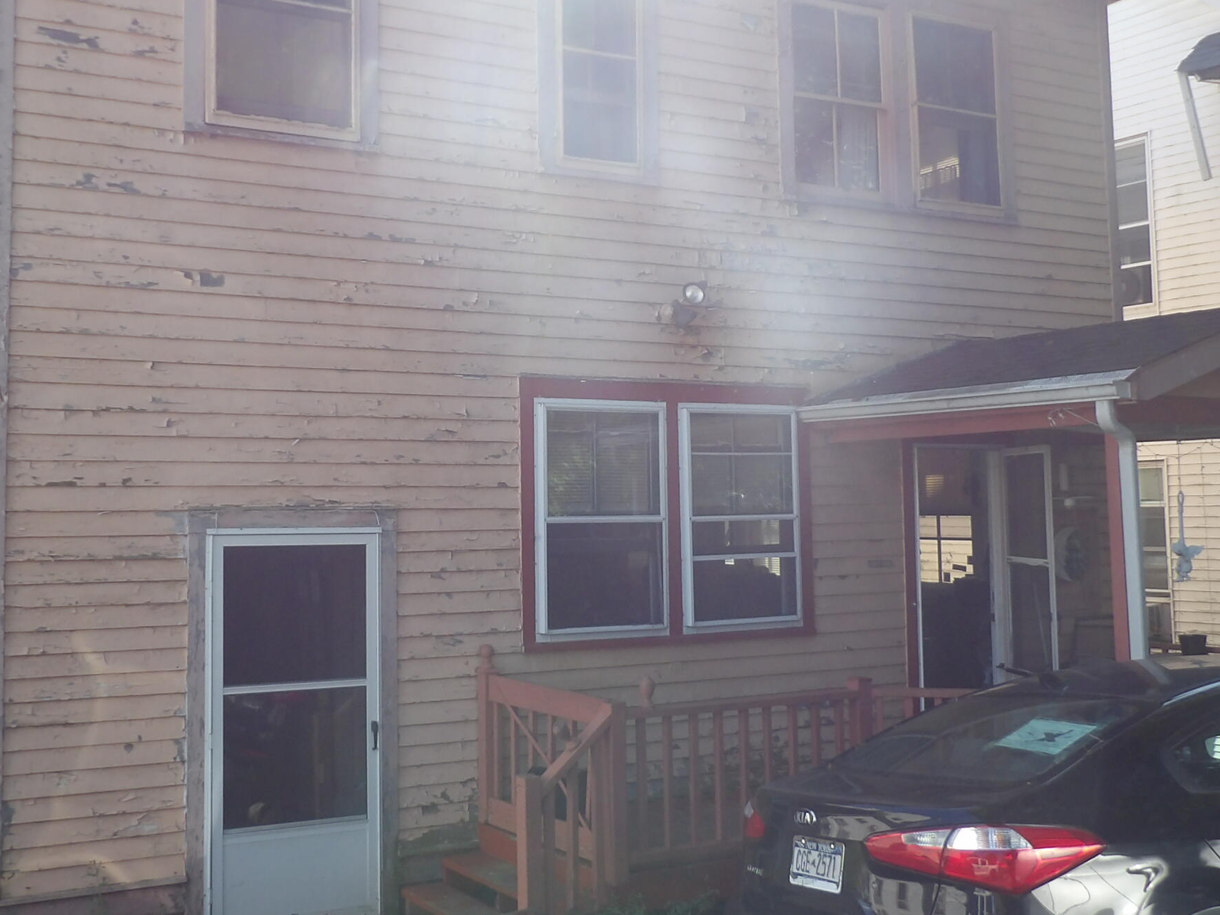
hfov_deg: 45.7
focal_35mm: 41
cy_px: 406
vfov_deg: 35.1
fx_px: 1445
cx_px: 528
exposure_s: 1/416
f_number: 2.8
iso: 100
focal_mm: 4.3
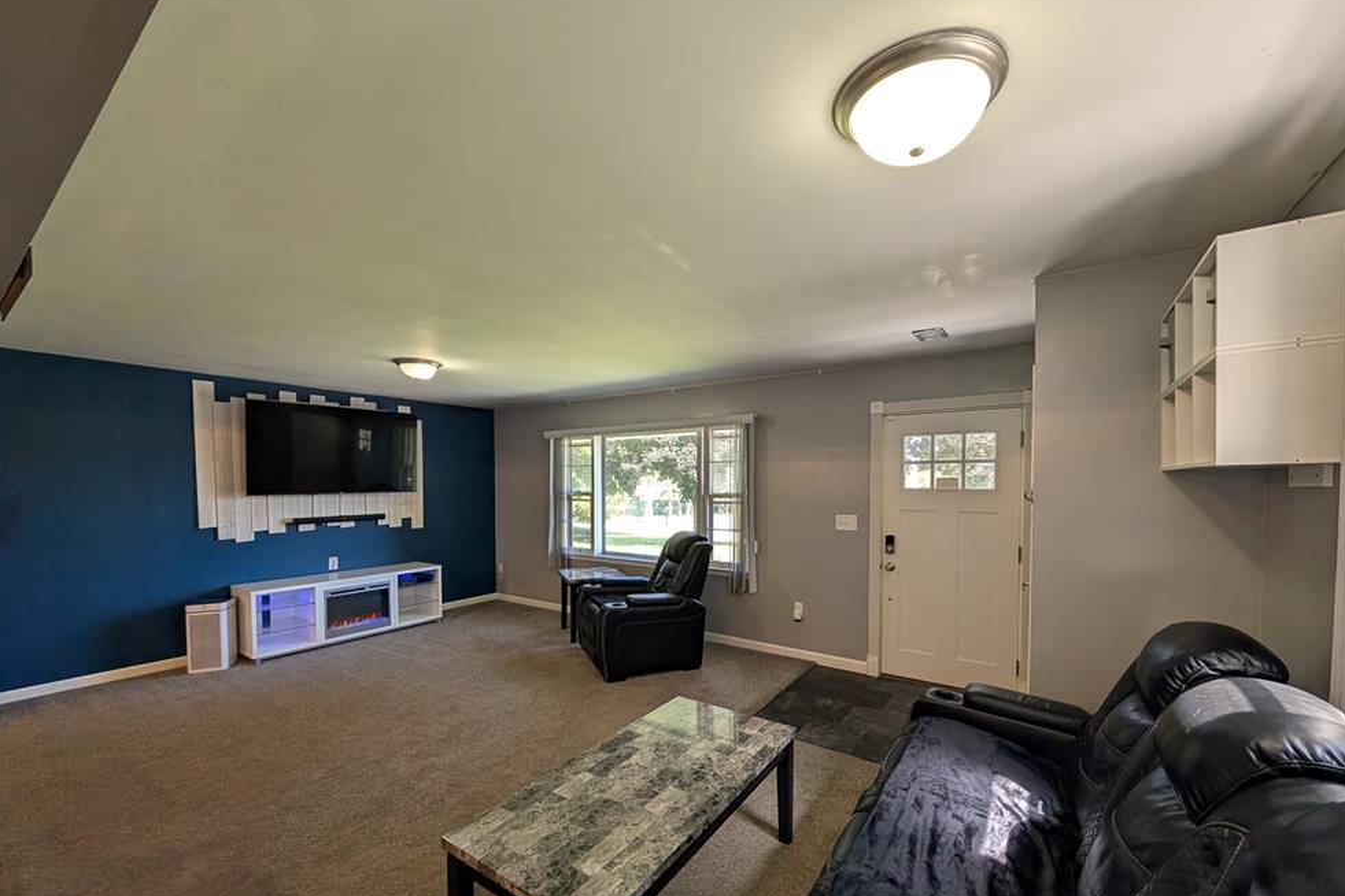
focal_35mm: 13
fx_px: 486
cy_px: 495
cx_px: 688
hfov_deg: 108.3
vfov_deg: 85.1
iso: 98
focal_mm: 2.02
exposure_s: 1/153
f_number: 1.7
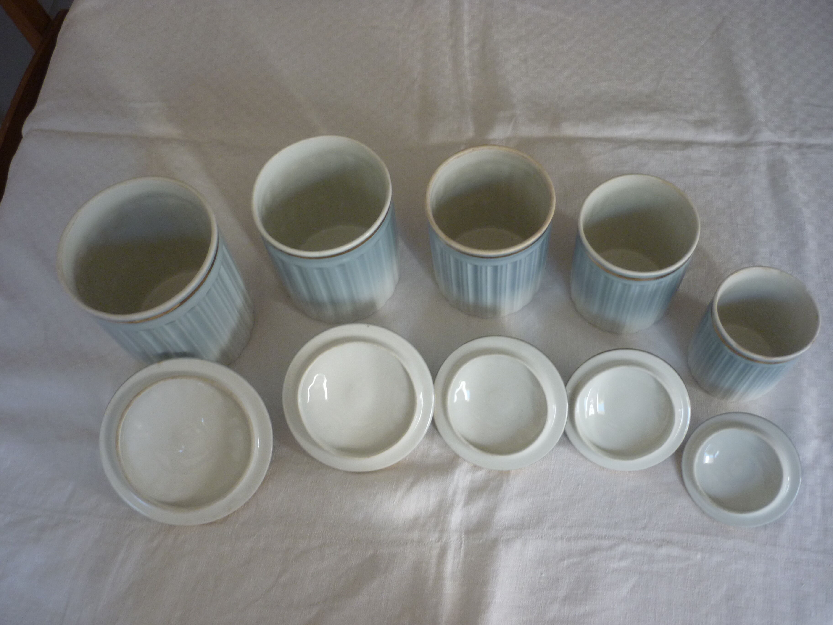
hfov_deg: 55.4
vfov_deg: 42.9
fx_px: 794
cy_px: 312
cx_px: 416
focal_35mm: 33
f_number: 2.8
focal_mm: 5.5
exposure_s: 1/30
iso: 125
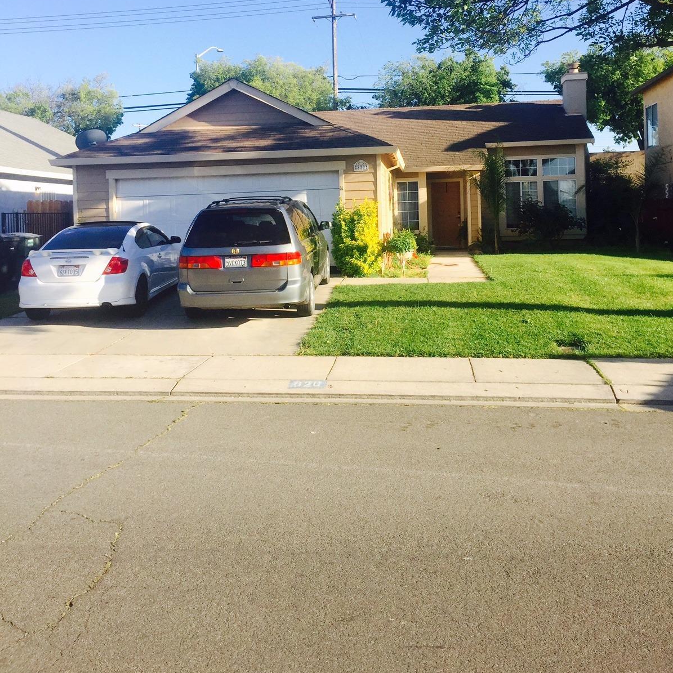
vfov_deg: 46.6
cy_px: 235
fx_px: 770
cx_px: 344
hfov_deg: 47.2
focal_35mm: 35
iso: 32
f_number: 2.2
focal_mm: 4.15
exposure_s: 1/1163
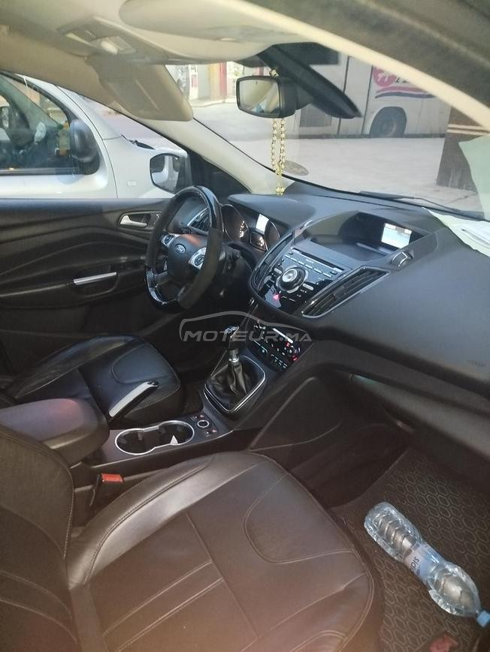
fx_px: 453
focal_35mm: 24
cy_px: 326
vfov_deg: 71.6
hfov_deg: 56.8
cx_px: 245
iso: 1250
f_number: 1.7
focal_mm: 5.31
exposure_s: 1/10
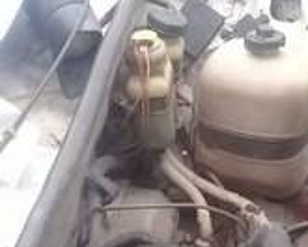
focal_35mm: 121
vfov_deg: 12.0
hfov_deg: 15.7
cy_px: 398
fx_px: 1103
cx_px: 287
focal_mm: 3.3
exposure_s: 1/50
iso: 64
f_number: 2.2
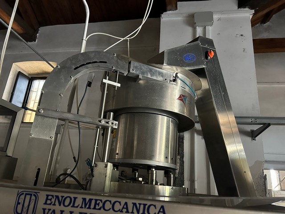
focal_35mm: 26
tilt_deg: +18.2
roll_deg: -3.9
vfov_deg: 53.1
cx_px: 142
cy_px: 107
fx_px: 214
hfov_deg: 67.3
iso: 640
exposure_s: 1/37
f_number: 1.5
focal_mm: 5.7
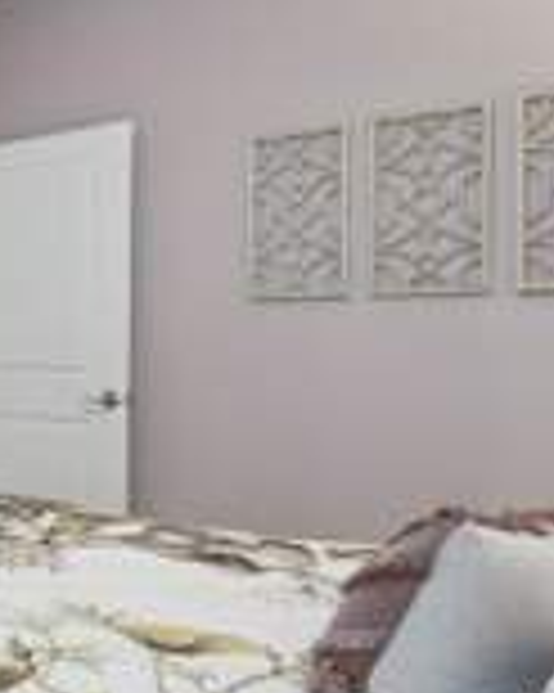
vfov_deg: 44.8
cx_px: -347
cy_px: 349
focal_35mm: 41
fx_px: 841
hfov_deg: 24.6
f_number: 8
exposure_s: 1/10
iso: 400
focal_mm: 14
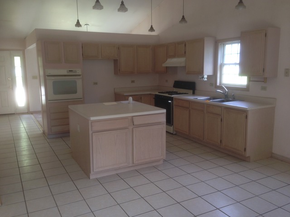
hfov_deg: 55.4
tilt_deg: -9.5
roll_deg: +0.8
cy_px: 108
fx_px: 276
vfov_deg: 42.9
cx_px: 145
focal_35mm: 33
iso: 50
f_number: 2.4
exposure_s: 1/30
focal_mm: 4.12
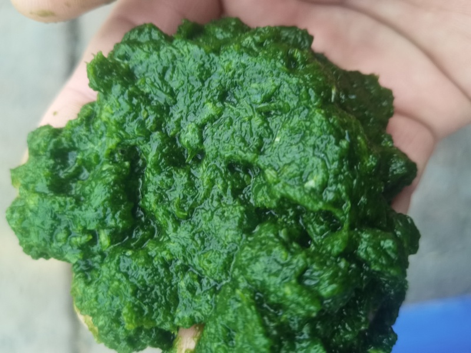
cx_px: 236
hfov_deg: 65.3
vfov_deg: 51.4
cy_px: 176
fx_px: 367
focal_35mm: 27
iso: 640
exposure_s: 1/25
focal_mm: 4.94
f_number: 1.9
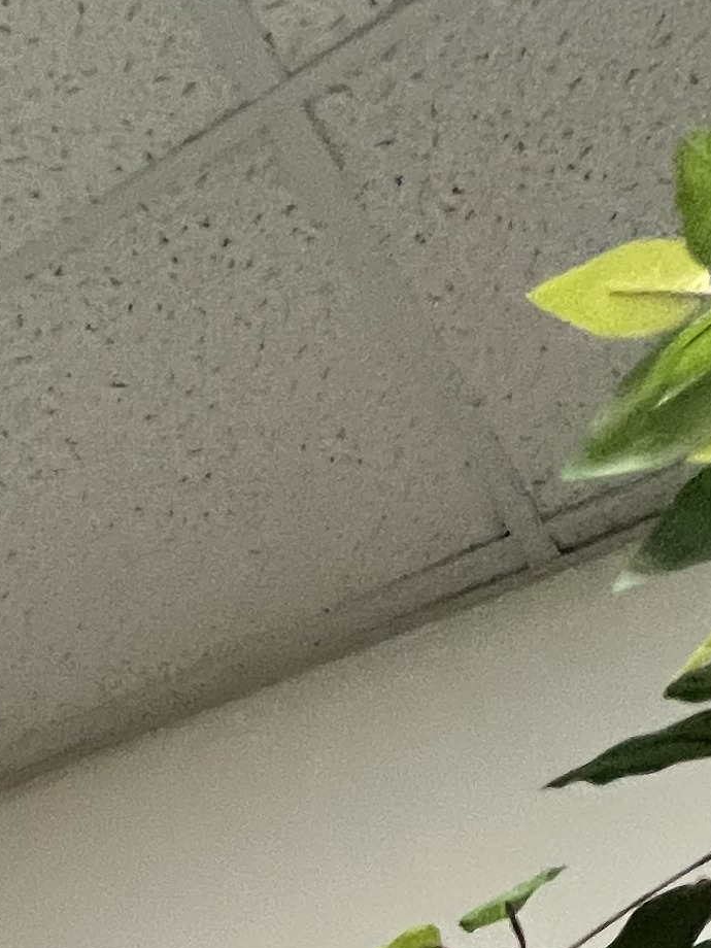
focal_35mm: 57
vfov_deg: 21.4
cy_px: 1721
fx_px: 1561
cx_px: -601
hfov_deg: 19.0
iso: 250
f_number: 1.8
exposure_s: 1/60
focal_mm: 1.57
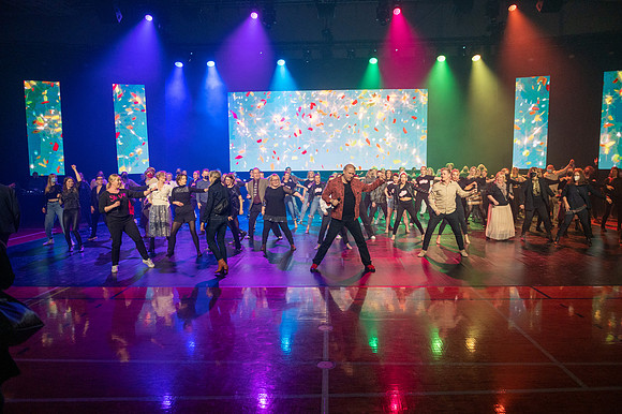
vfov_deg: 52.0
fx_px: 424
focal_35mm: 25
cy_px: 207
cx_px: 311
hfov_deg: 72.5
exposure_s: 1/200
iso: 2800
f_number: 2.8
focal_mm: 24
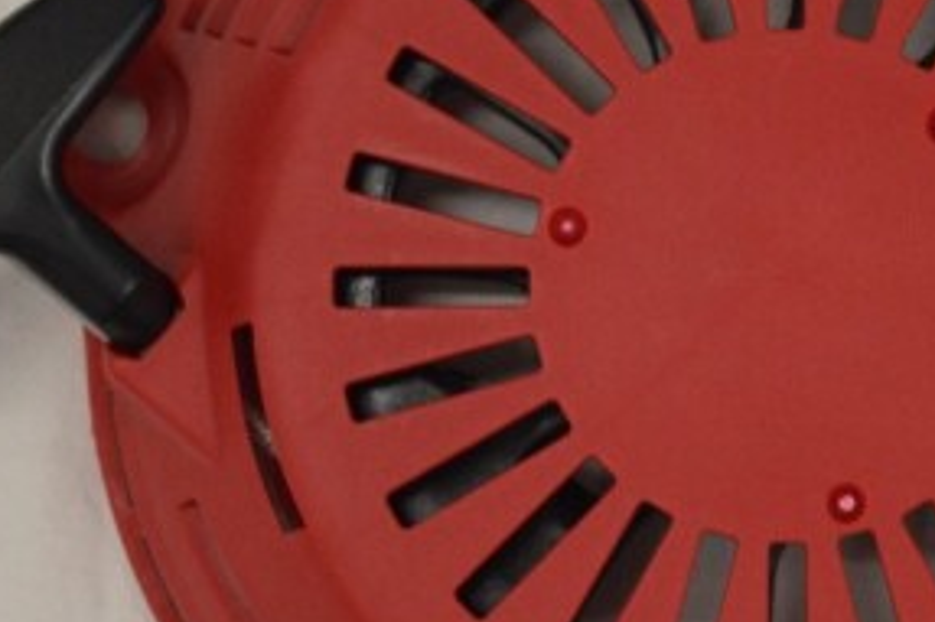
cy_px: 288
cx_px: 766
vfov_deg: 6.6
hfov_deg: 9.9
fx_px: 5380
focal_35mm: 207
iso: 560
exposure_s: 1/15
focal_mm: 55
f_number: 5.6
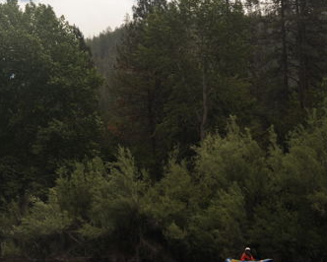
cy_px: 126
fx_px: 765
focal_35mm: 79
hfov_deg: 23.1
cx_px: -2
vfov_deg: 19.4
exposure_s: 1/100
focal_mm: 35
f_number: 16
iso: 200
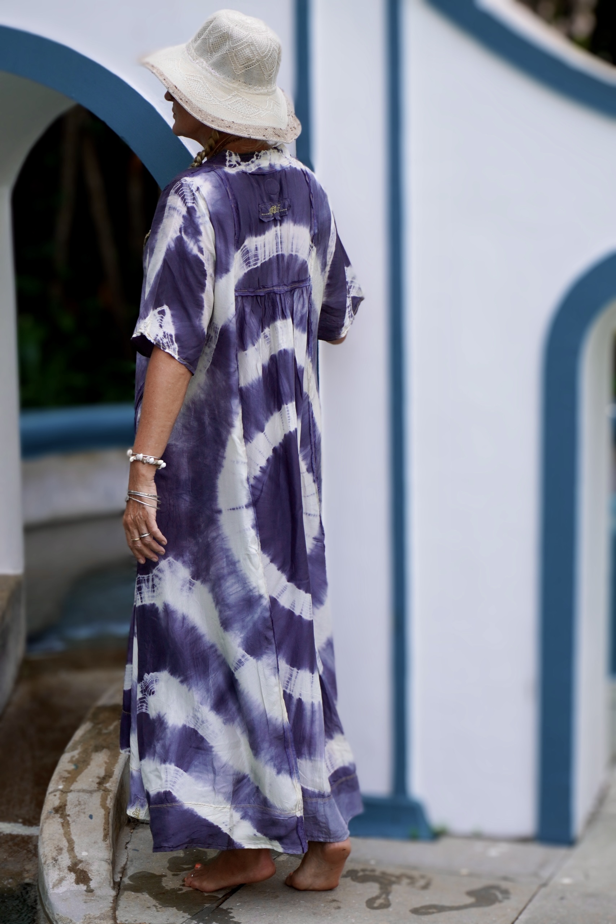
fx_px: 1925
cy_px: 462
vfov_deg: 27.0
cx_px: 308
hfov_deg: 18.2
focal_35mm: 75
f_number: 5.6
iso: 200
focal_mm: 50
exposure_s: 1/160
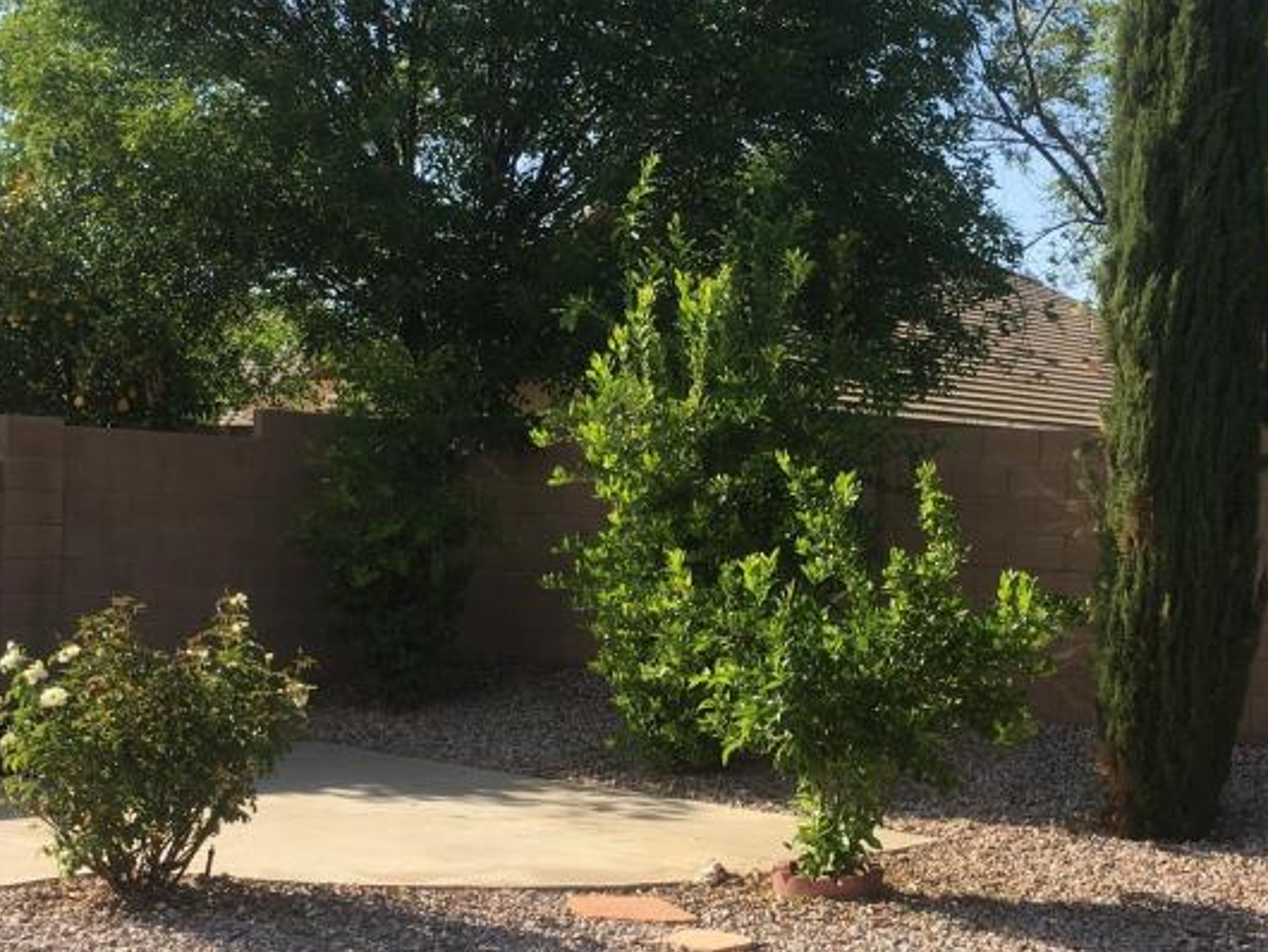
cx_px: 751
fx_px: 2052
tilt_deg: -2.1
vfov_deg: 26.1
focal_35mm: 56
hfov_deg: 34.2
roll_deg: -2.2
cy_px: 569
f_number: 2.2
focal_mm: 4.15
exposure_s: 1/769
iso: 25
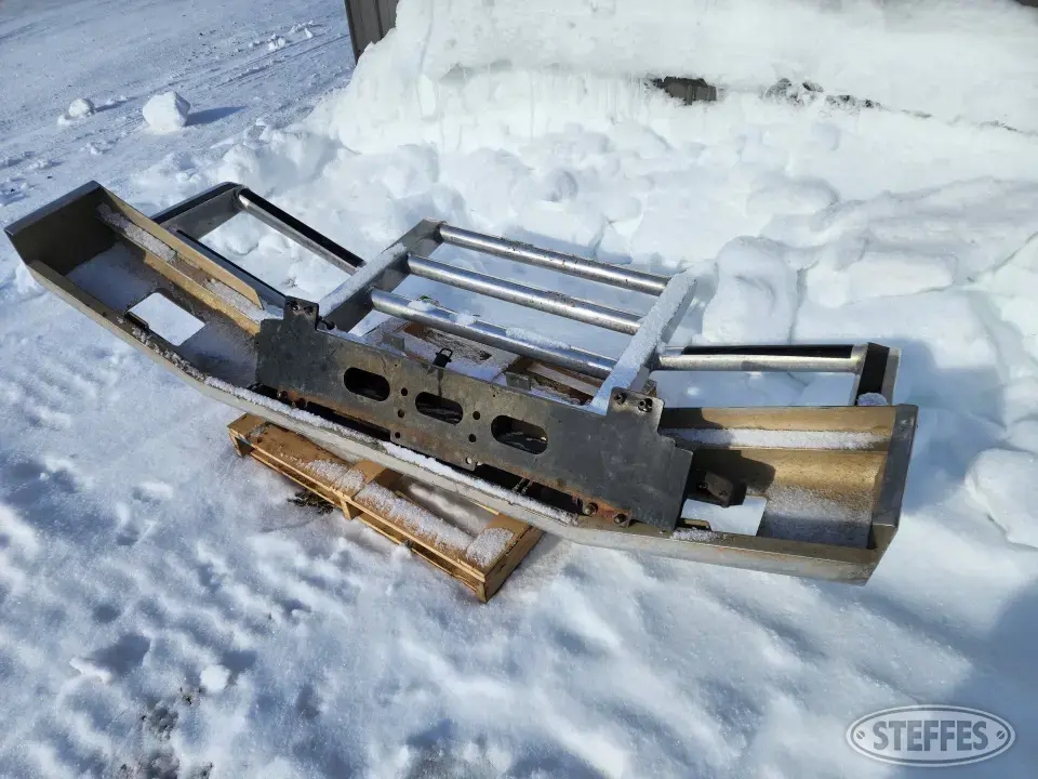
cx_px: 519
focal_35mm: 23
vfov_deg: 58.9
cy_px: 390
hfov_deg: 73.9
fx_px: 690
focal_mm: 6.4
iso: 12
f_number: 1.8
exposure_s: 1/2708
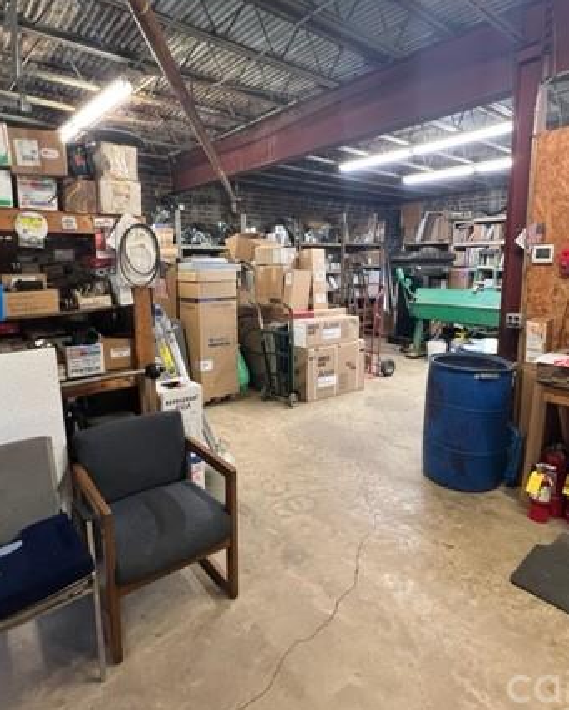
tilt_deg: -9.9
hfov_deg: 70.9
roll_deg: +0.7
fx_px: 400
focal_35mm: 19
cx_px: 288
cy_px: 329
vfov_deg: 83.1
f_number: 1.8
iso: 400
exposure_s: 1/60
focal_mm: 1.57
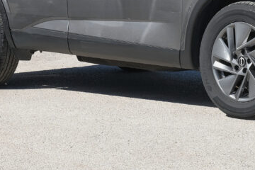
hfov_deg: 12.2
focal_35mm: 168
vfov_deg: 8.1
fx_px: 1190
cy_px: -24
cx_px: 196
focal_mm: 39.6
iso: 160
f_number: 9
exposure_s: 1/180
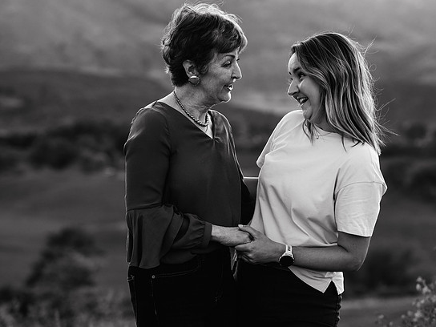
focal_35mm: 128
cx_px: 232
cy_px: 170
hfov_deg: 15.4
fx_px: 1612
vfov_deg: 11.6
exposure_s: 1/160
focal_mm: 111
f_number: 4
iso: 500
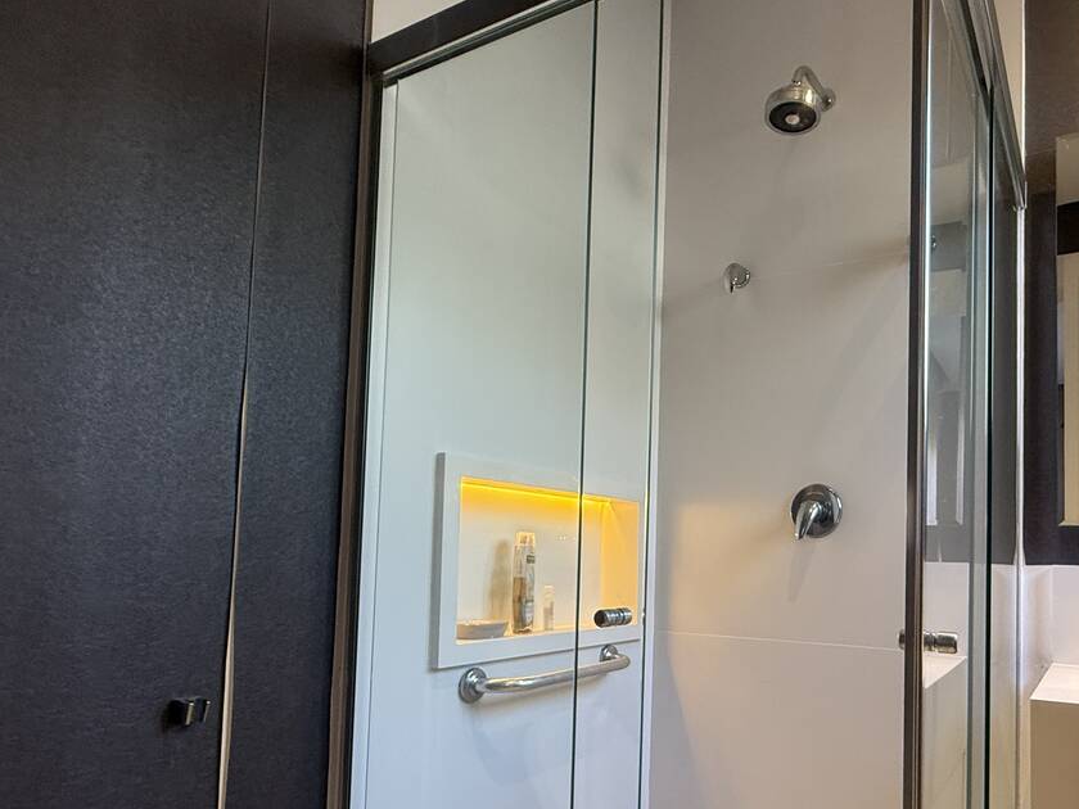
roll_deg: -1.4
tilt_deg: +3.3
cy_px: 528
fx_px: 748
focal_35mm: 24
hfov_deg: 69.6
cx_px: 719
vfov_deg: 55.8
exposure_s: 1/120
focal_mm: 2.22
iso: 250
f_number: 2.2
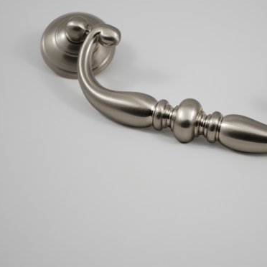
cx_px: 181
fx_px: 1054
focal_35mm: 121
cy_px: 126
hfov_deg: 14.4
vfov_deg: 14.4
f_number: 5.6
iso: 100
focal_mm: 55
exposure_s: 1/20
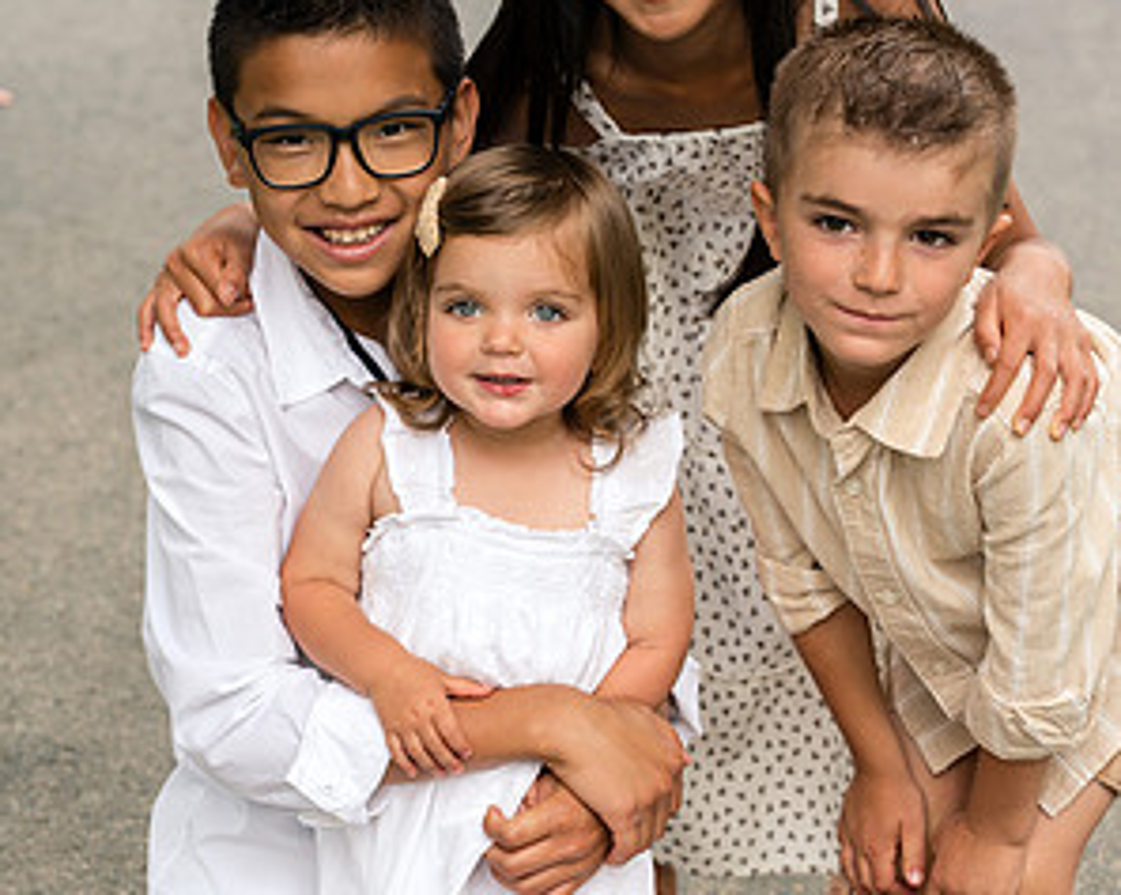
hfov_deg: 15.9
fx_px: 4010
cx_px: 559
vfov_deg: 12.7
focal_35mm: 121
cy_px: 506
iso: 500
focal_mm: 85
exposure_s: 1/320
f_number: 5
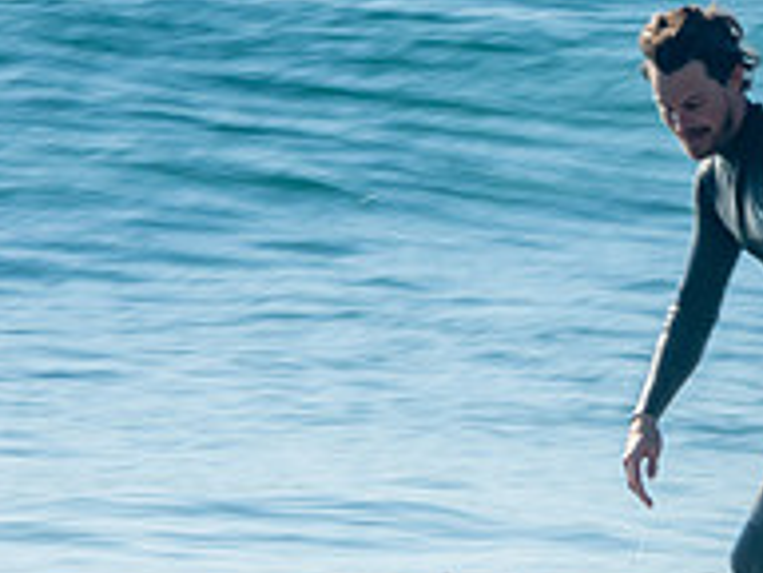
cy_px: 603
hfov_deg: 1.4
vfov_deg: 1.1
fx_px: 30770
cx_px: 850
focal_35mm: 1396
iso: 100
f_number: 25
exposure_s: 1/30
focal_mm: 320
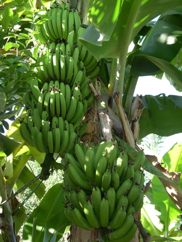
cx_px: 91
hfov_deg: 25.7
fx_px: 400
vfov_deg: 33.8
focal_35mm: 57
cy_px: 121
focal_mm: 12.2
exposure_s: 1/75.2
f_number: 3.4
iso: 100
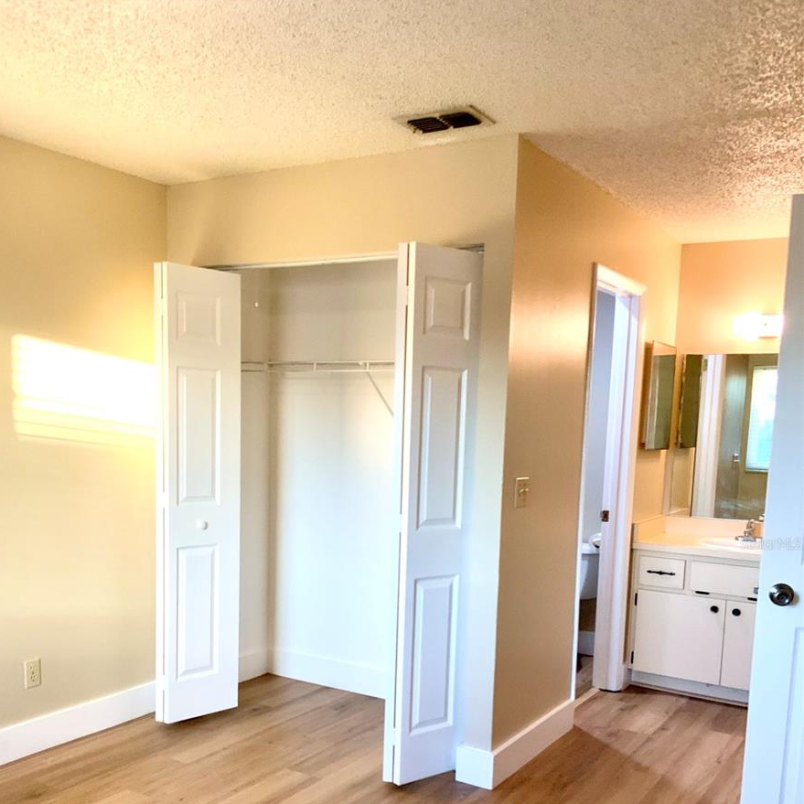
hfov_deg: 47.2
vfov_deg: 46.4
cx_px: 393
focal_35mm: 35
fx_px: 920
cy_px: 543
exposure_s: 1/60
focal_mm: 3
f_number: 1.8
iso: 80
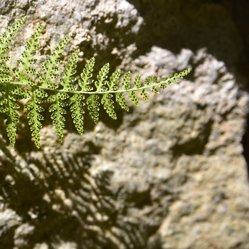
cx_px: 1
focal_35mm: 85
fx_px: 692
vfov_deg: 20.3
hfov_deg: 19.8
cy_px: 83
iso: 160
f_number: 6.3
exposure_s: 1/500
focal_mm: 50
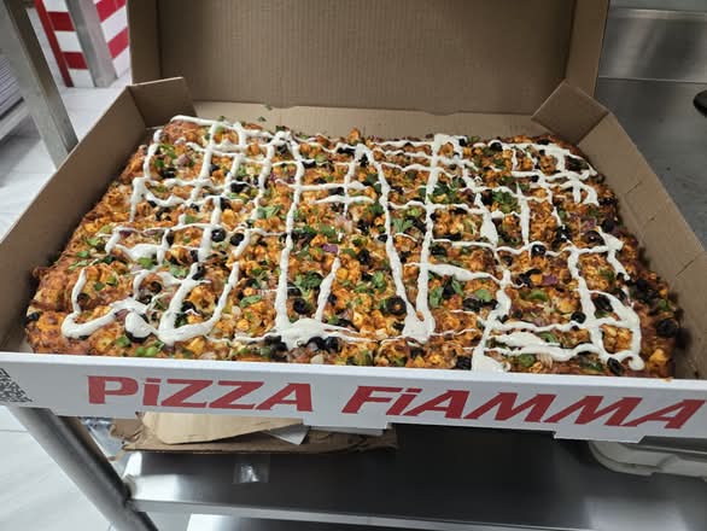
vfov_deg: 58.9
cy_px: 266
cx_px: 354
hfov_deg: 73.9
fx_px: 470
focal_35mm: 23
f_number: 1.8
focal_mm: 5.4
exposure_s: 1/120
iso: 400
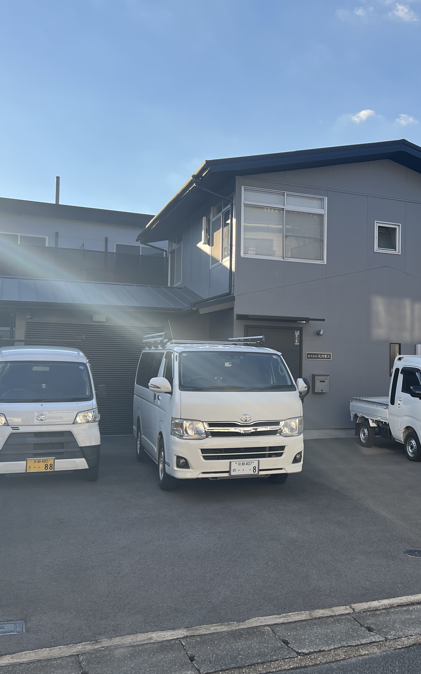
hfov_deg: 33.3
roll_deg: -0.9
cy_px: 339
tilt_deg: +2.9
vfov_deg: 52.7
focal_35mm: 37
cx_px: 345
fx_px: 679
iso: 50
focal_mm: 5.7
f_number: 1.5
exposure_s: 1/2762
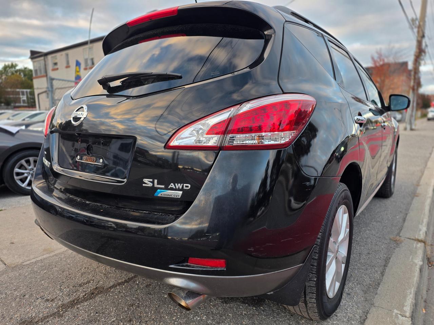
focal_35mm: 23
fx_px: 288
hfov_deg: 73.9
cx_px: 217
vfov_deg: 58.9
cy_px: 162
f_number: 1.7
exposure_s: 1/180
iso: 50
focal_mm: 6.25
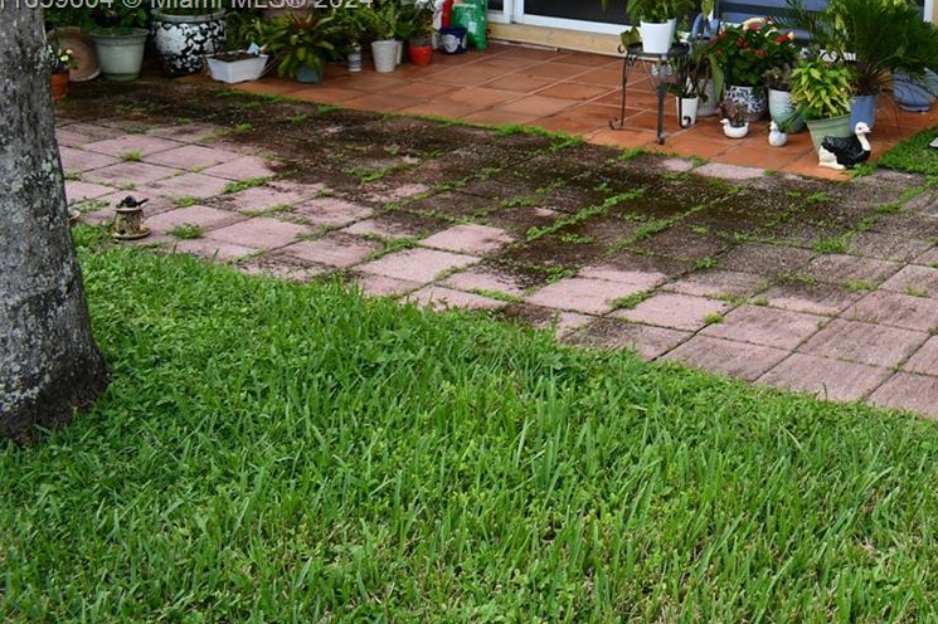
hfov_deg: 31.4
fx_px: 1510
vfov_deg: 22.5
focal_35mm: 58
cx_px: 978
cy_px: 1
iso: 250
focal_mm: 18
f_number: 5.6
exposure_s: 1/125
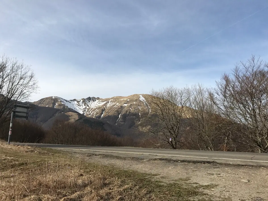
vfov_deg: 49.7
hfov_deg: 63.4
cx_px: 134
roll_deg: -0.5
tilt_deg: +12.7
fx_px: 217
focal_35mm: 28
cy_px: 100
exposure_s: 1/3195
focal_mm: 3.99
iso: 20
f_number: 1.8
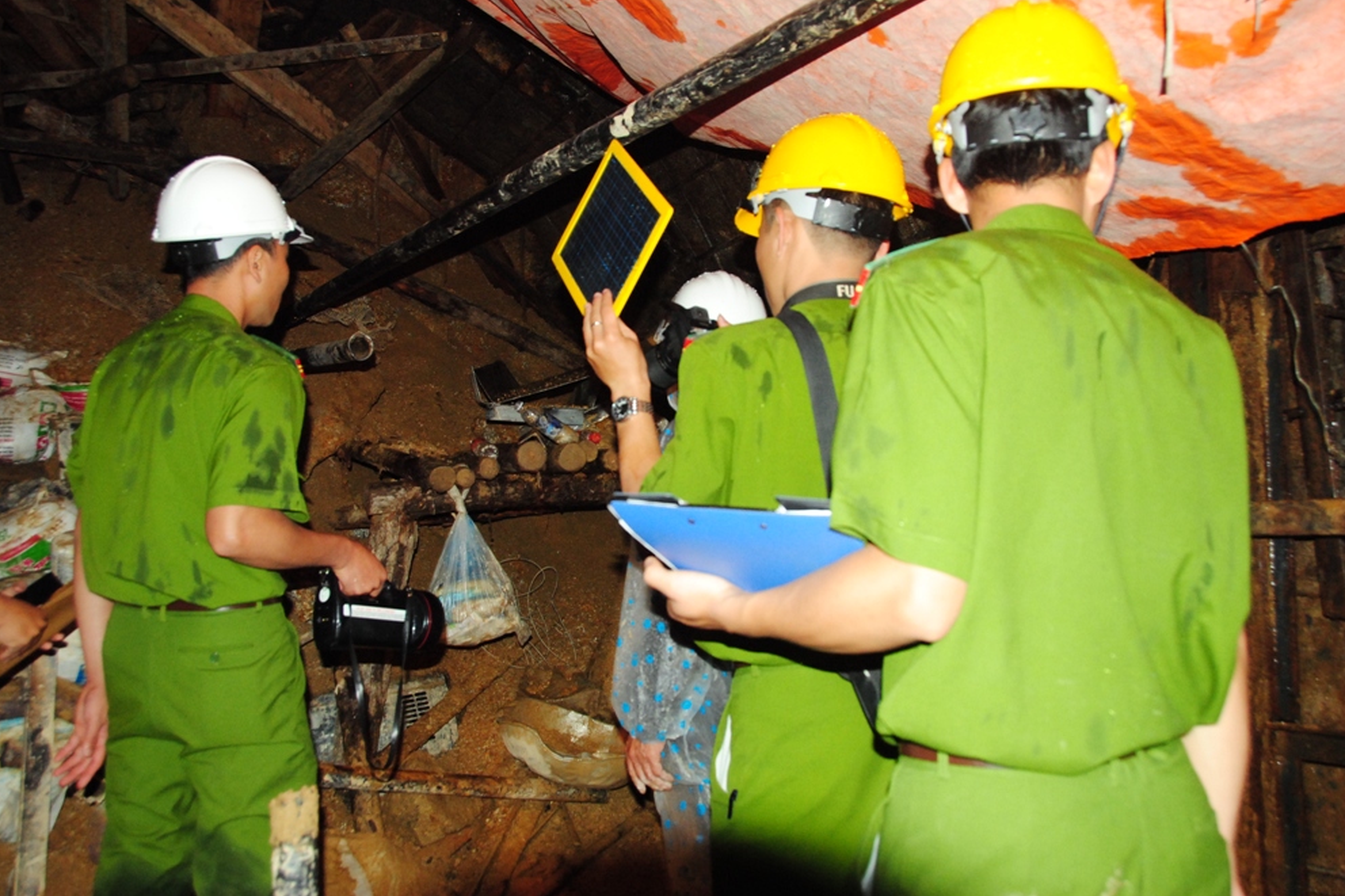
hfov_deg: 60.3
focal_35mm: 31
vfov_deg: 42.3
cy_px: 436
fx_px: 1158
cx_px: 672
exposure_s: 1/13
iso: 800
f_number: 4.5
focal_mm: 20
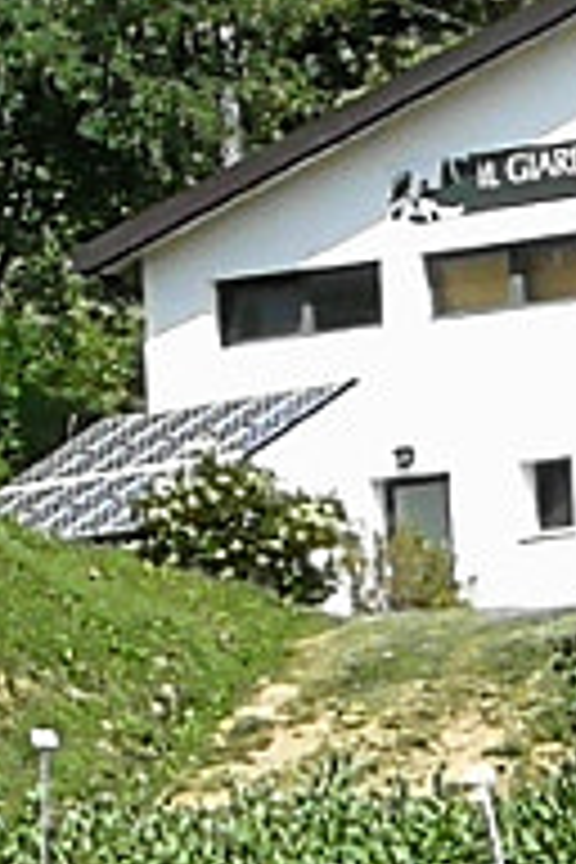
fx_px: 9959
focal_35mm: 415
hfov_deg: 3.3
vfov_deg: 4.8
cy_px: 2056
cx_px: 860
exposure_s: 1/788
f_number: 2.2
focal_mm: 3.95
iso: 50
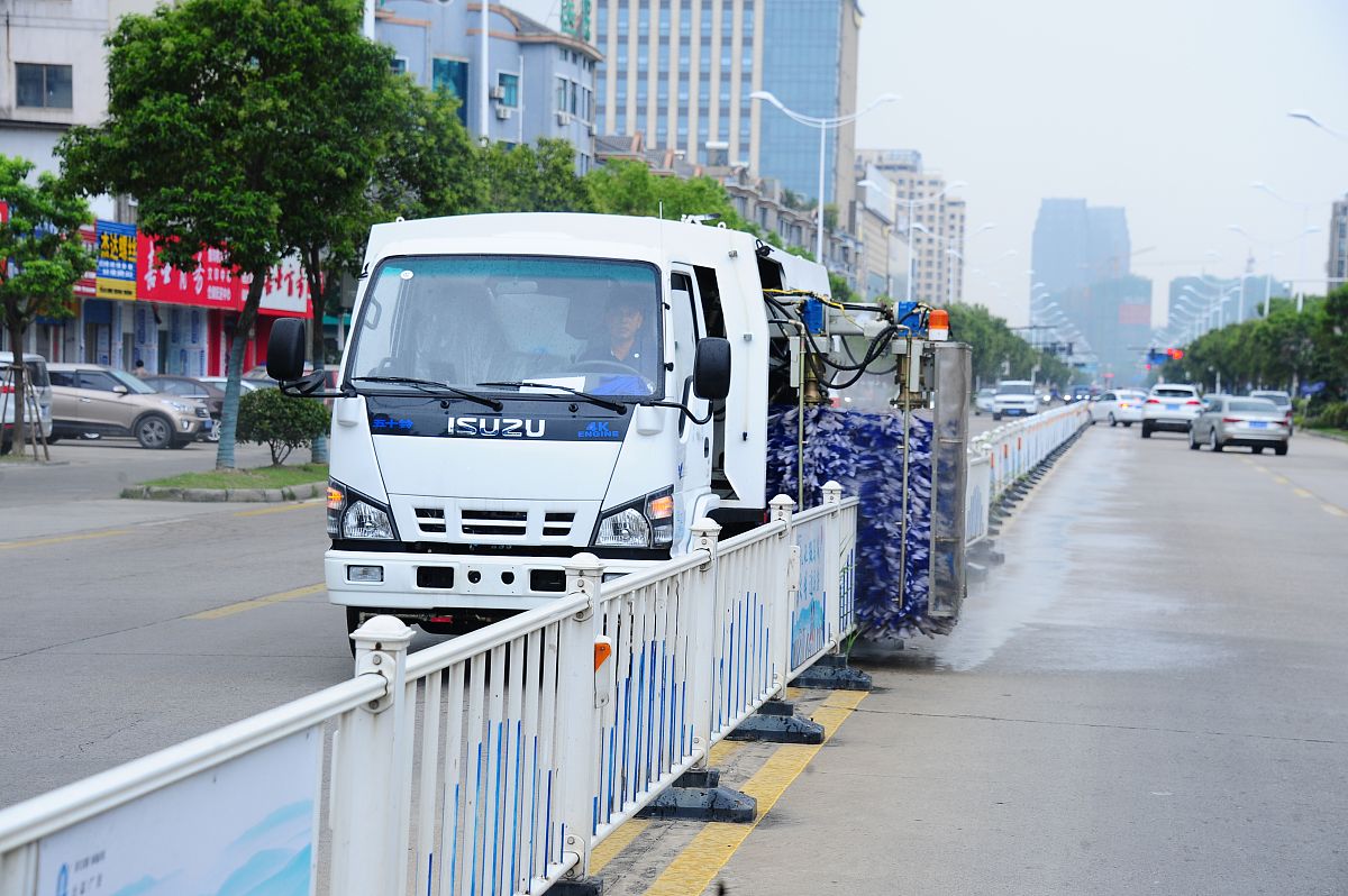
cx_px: 674
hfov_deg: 6.9
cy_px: 448
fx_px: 11224
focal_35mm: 300
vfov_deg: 4.6
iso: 500
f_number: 8
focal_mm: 300
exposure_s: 1/160
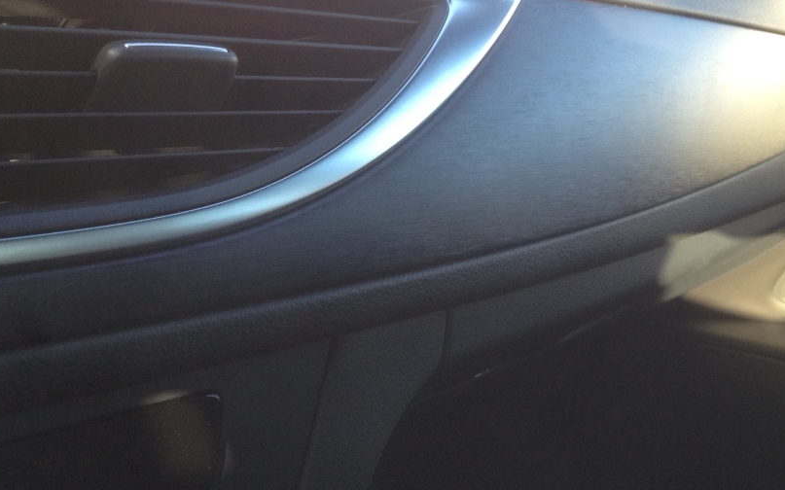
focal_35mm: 46
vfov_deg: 27.9
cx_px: 473
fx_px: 984
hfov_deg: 43.3
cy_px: 178
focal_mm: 4.28
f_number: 2.4
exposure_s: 1/120
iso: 100
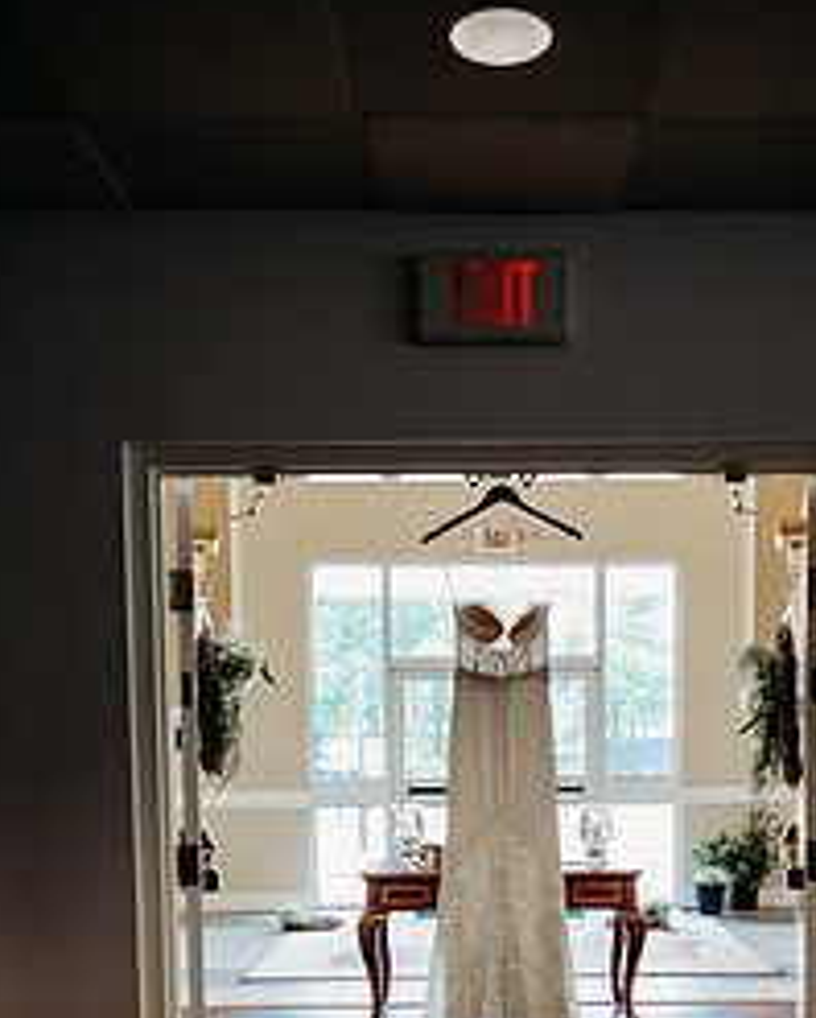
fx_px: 1236
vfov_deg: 42.4
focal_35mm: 41
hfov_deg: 36.3
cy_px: 841
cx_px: 519
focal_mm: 24
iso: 400
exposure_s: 1/160
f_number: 2.5
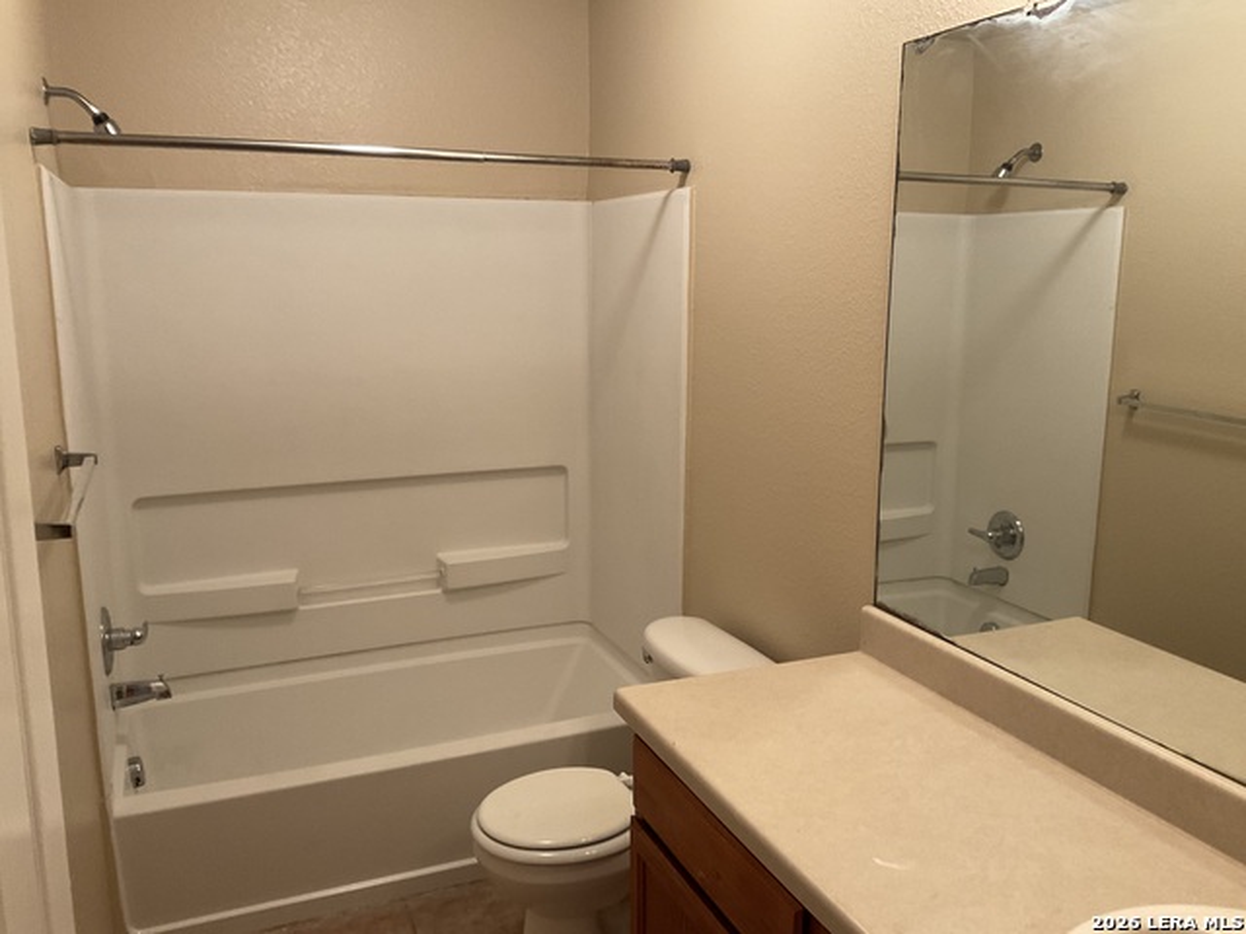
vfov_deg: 48.2
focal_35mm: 29
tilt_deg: -11.7
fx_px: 1044
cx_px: 623
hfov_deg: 61.7
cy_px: 467
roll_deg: +0.0
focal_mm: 3
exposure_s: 1/60
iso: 125
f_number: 1.8
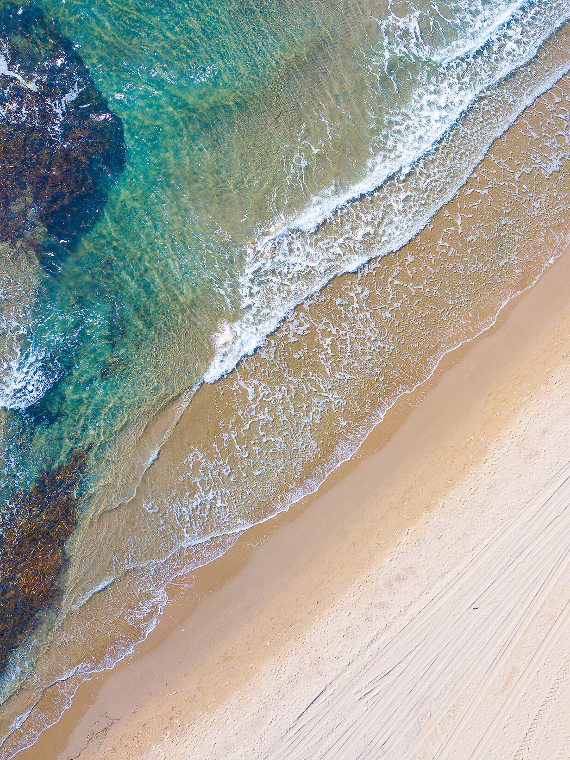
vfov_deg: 48.4
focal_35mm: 38
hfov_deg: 37.5
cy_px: 273
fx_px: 835
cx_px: 353
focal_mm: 4.73
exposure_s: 1/80
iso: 100
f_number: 2.2
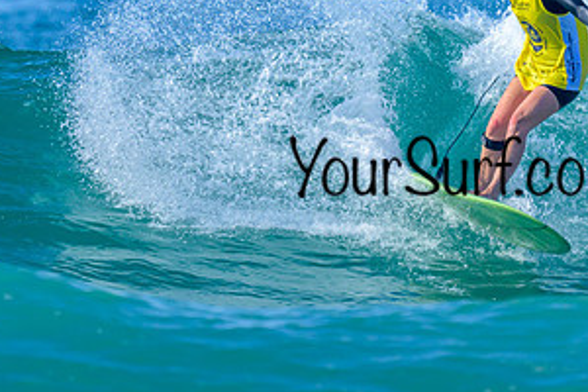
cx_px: 407
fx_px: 34771
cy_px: 28
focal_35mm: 2129
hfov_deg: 1.0
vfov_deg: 0.6
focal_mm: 800
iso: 360
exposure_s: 1/2000
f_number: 6.3
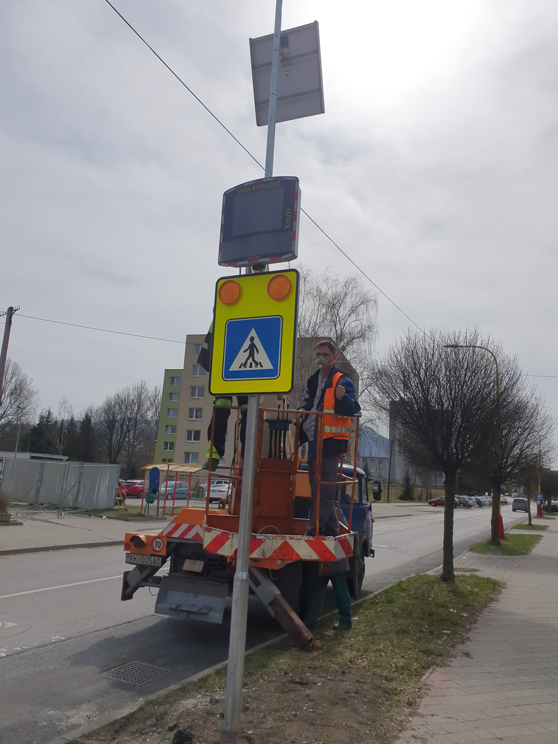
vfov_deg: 67.3
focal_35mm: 26
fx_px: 559
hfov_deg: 53.1
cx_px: 279
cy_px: 372
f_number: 2.4
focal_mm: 4.32
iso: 50
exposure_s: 1/6536
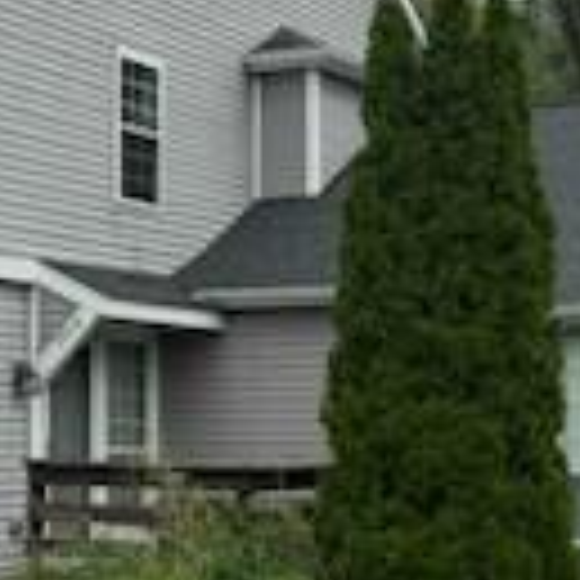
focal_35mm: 105
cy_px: 270
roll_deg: +0.1
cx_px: 207
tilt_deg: +4.3
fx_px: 1990
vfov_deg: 16.6
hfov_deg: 16.6
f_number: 1.78
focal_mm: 6.76
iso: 80
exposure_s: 1/967
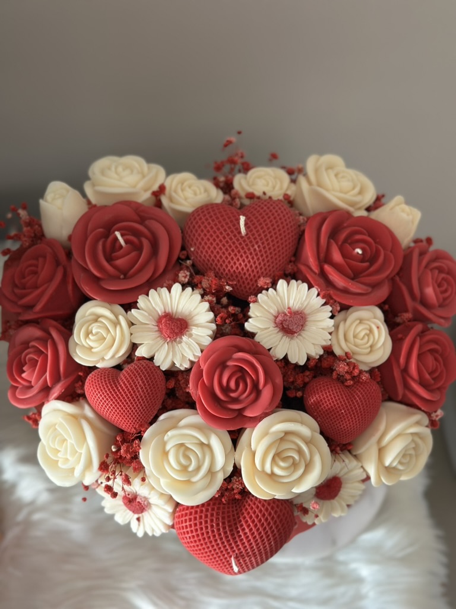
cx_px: 228
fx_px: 843
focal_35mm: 48
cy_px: 304
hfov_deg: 30.3
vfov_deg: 39.7
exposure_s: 1/60
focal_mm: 6.86
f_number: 1.78
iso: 320
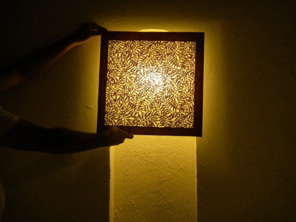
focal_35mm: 63
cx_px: 148
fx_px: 539
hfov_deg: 30.7
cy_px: 111
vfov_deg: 23.3
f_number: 3.7
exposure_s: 1/60
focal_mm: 10.5
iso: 320
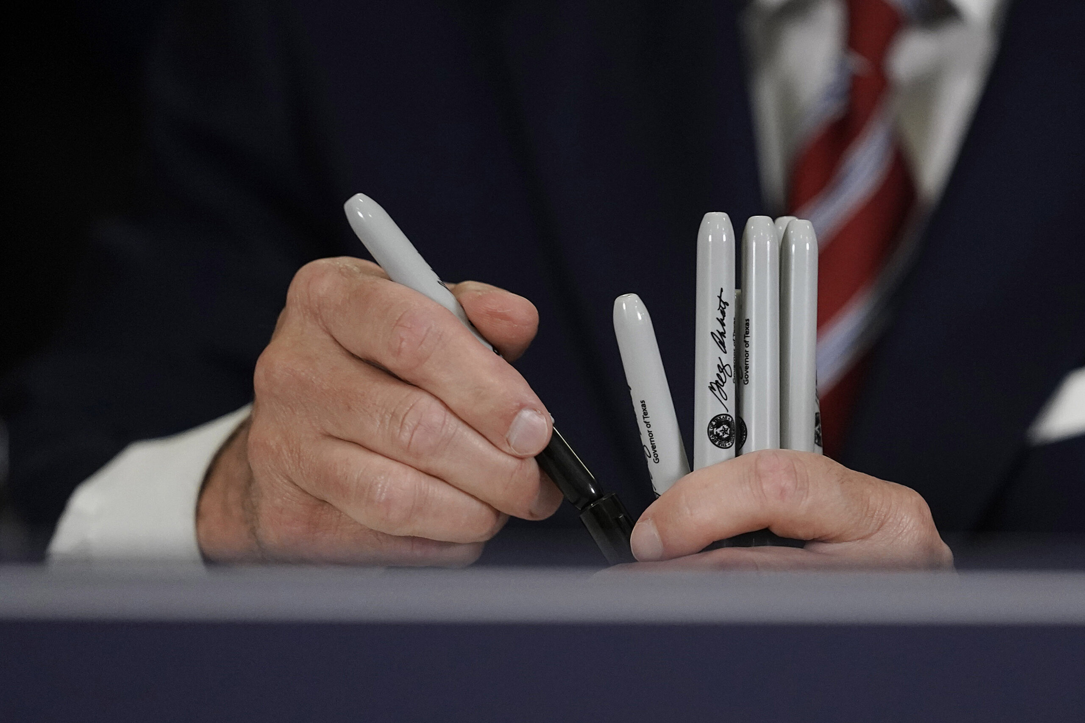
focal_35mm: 200
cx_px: 542
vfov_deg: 6.9
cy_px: 362
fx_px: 6027
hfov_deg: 10.3
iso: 3200
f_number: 2.8
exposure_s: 1/160
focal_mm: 200
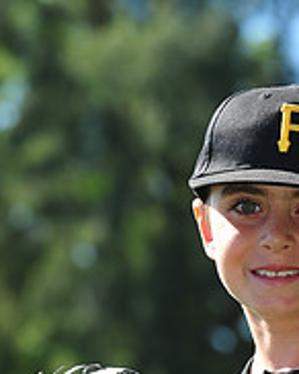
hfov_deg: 4.9
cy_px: 446
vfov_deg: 6.2
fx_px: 3457
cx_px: 293
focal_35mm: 312
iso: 200
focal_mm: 105
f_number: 5
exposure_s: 1/500
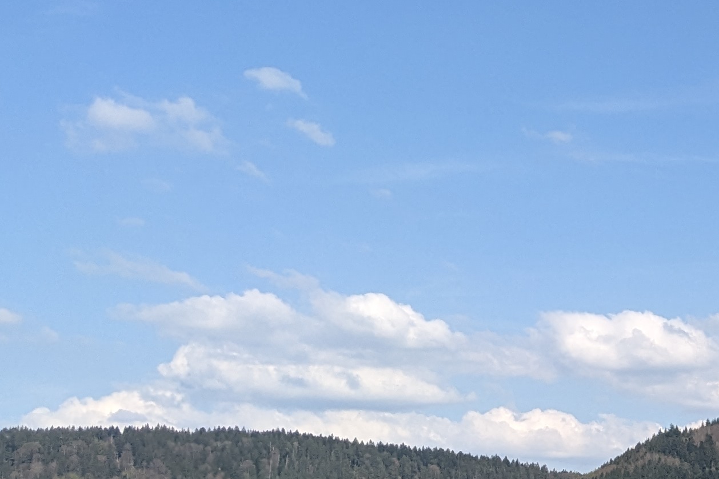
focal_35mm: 90
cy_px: 257
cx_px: 960
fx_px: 1798
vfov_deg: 15.2
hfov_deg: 20.5
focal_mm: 4.38
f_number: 1.73
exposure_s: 1/2933
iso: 63
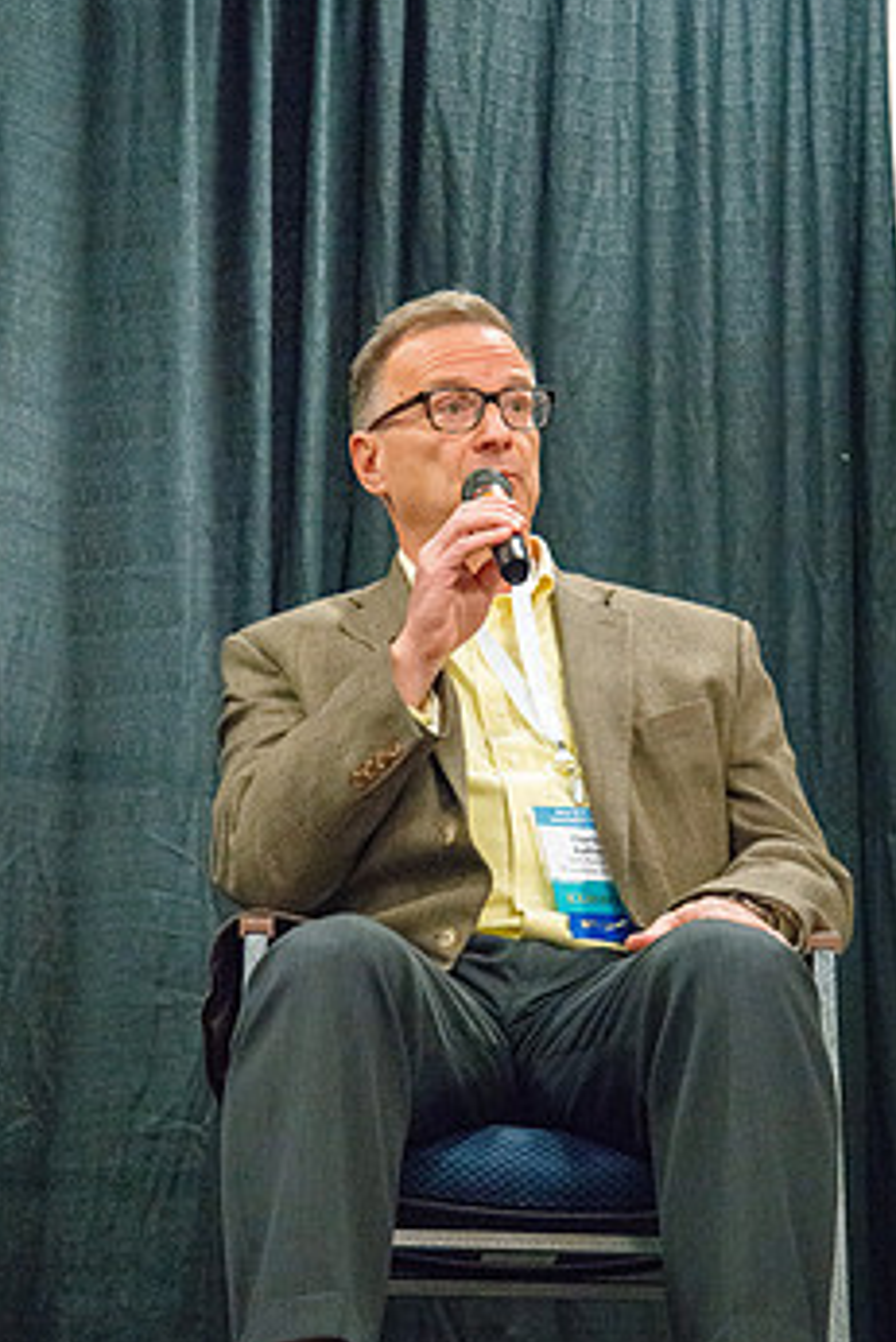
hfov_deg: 13.2
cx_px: 411
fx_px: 3878
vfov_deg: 19.6
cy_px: 718
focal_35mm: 104
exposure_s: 1/200
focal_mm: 80
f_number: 4.5
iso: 4000
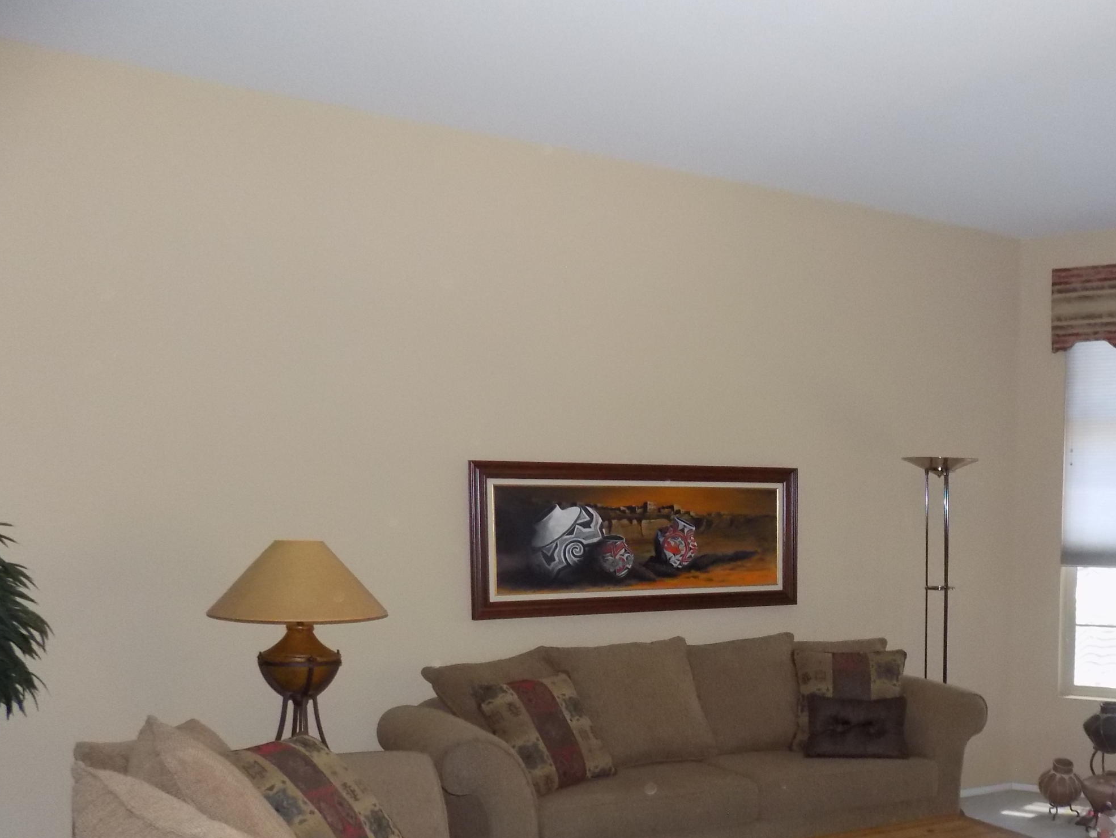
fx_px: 1129
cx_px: 823
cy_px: 635
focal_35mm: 35
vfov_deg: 39.5
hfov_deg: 50.7
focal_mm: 4
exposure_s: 1/30
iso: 320
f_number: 3.1
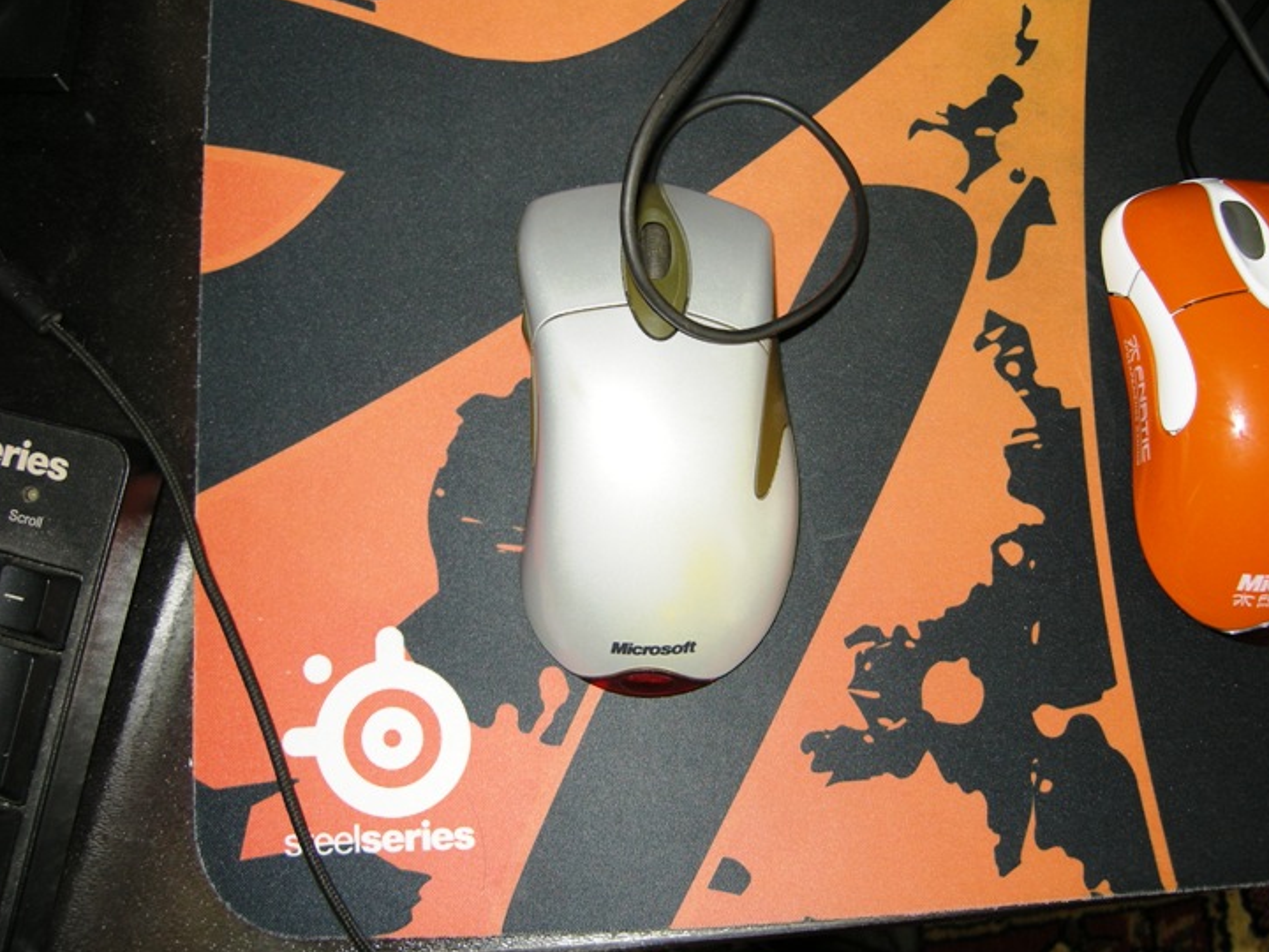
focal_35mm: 40
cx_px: 703
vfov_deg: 36.0
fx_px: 1466
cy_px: 465
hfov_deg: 46.7
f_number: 2.7
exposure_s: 1/30
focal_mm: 7.5
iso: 64
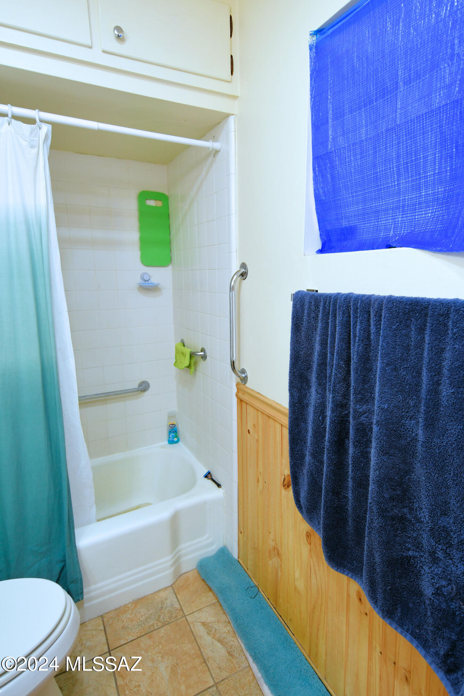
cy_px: 348
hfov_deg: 64.5
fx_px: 367
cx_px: 232
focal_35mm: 19
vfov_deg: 86.9
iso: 280
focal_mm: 13
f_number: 4
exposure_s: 1/60
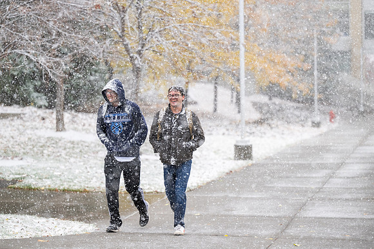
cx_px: 187
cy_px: 124
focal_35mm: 110
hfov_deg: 18.6
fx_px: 1143
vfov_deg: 12.5
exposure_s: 1/800
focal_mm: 110
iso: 800
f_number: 2.8
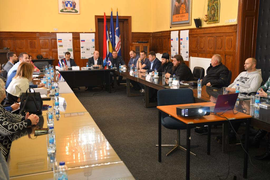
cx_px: 135
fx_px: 300
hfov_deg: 48.5
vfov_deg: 33.4
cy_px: 90
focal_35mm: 40
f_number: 4
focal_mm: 40
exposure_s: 1/25
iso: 640
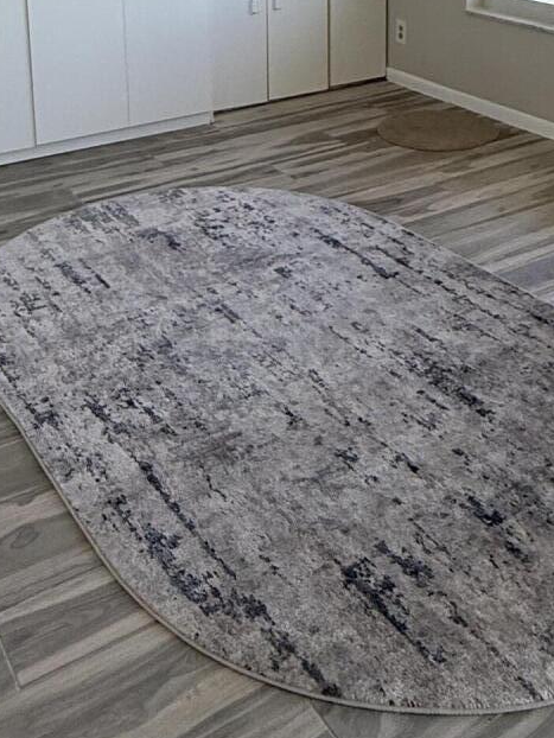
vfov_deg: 37.5
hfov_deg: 32.2
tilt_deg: -9.5
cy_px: -4
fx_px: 960
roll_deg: -0.3
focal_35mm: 45
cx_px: 288
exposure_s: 1/120
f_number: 2.2
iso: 200
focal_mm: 2.22
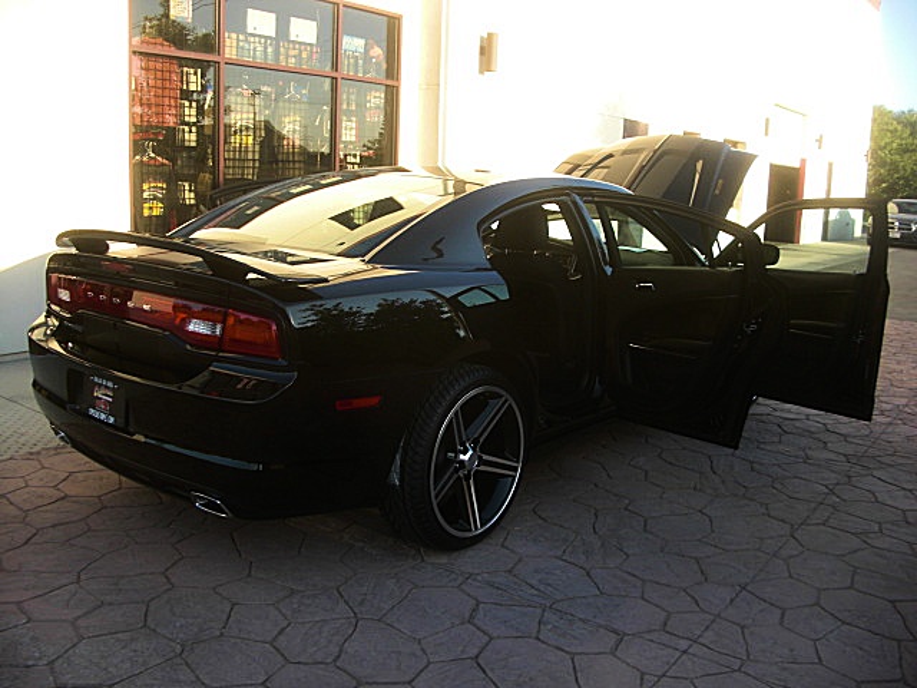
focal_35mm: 36
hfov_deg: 51.4
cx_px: 458
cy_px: 344
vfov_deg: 39.7
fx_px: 954
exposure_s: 1/160
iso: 50
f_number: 2.8
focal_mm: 6.3
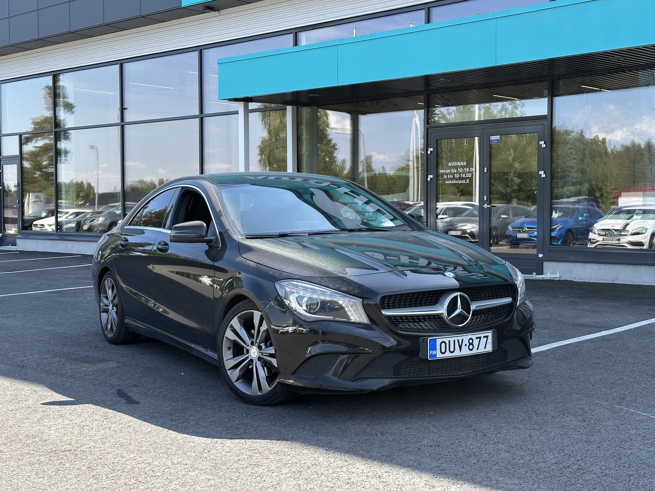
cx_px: 324
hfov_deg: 38.9
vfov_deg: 29.7
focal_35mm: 49
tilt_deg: -1.3
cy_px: 241
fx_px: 927
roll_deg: +0.3
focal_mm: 6.86
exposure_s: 1/654
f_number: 1.78
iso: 64
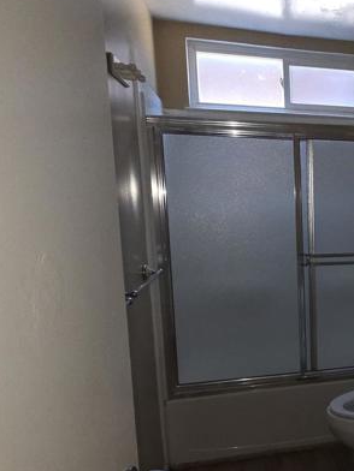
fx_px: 464
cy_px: 270
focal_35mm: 34
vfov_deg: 53.7
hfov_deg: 34.1
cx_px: 420
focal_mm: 2.2
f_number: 2.2
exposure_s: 1/60
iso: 160
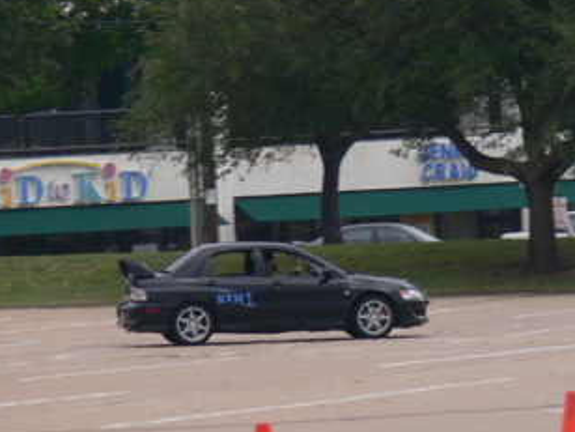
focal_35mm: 872
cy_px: 151
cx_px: 549
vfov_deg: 1.7
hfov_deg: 2.3
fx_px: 14485
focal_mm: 88.8
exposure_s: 1/640
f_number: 5
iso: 100
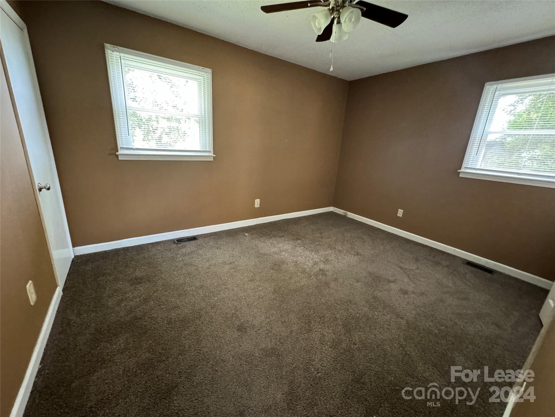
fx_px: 224
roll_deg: -2.4
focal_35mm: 14
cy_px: 208
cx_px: 278
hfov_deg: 102.1
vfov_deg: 85.7
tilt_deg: -17.1
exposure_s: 1/40
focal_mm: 2.22
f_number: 2.2
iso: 1000
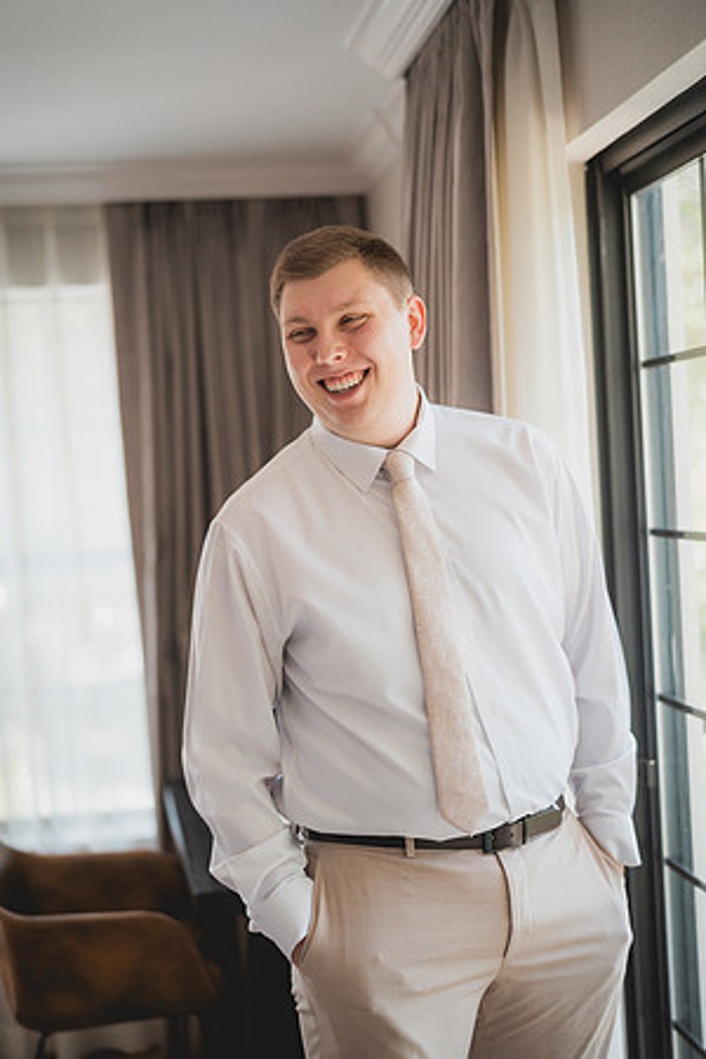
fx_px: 1471
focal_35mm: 50
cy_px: 530
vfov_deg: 39.6
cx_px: 353
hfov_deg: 27.0
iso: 800
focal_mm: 50
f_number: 1.4
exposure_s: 1/800
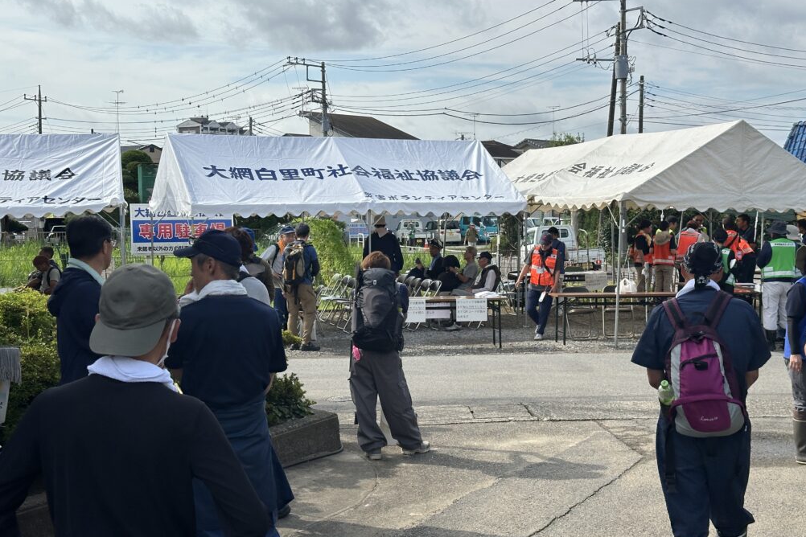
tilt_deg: -2.4
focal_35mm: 51
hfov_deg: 38.9
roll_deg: -0.1
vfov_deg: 26.5
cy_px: 273
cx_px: 398
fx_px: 1142
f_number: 1.78
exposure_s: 1/3472
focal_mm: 6.86
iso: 64
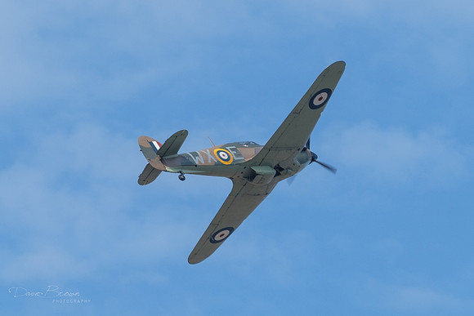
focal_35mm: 608
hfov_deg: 3.4
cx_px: 239
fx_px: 8001
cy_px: 172
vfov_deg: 2.3
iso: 200
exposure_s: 1/800
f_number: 6.4
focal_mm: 191.6
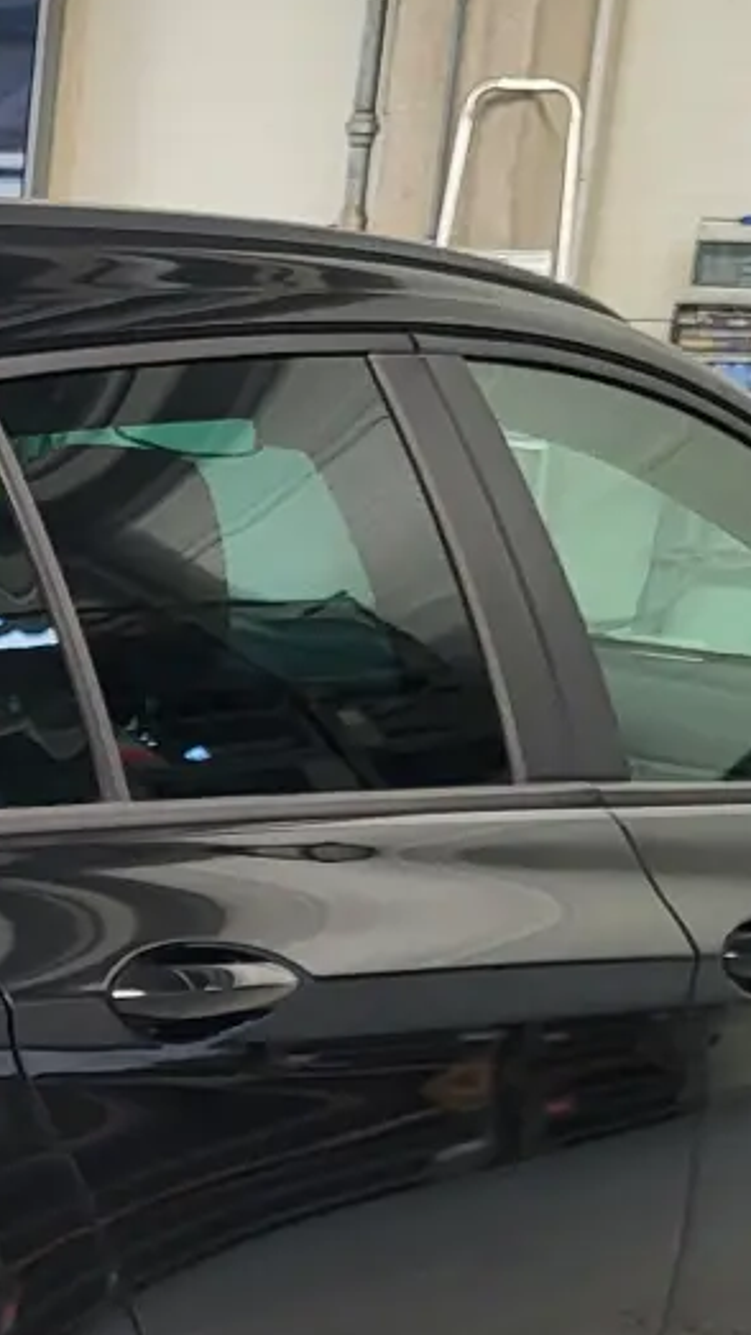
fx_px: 3684
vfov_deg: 19.9
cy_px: 1327
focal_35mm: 104
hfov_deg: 10.8
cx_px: -667
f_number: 1.8
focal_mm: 5.4
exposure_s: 1/100
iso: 64
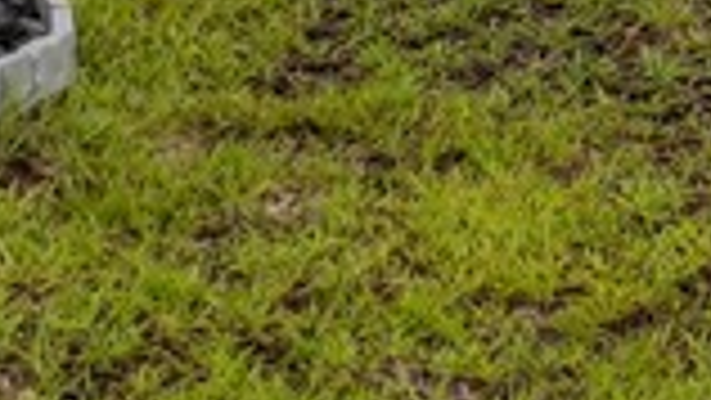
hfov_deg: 12.3
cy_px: -1038
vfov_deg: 6.1
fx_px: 3263
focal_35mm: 173
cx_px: 693
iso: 100
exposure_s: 1/500
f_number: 8
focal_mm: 24
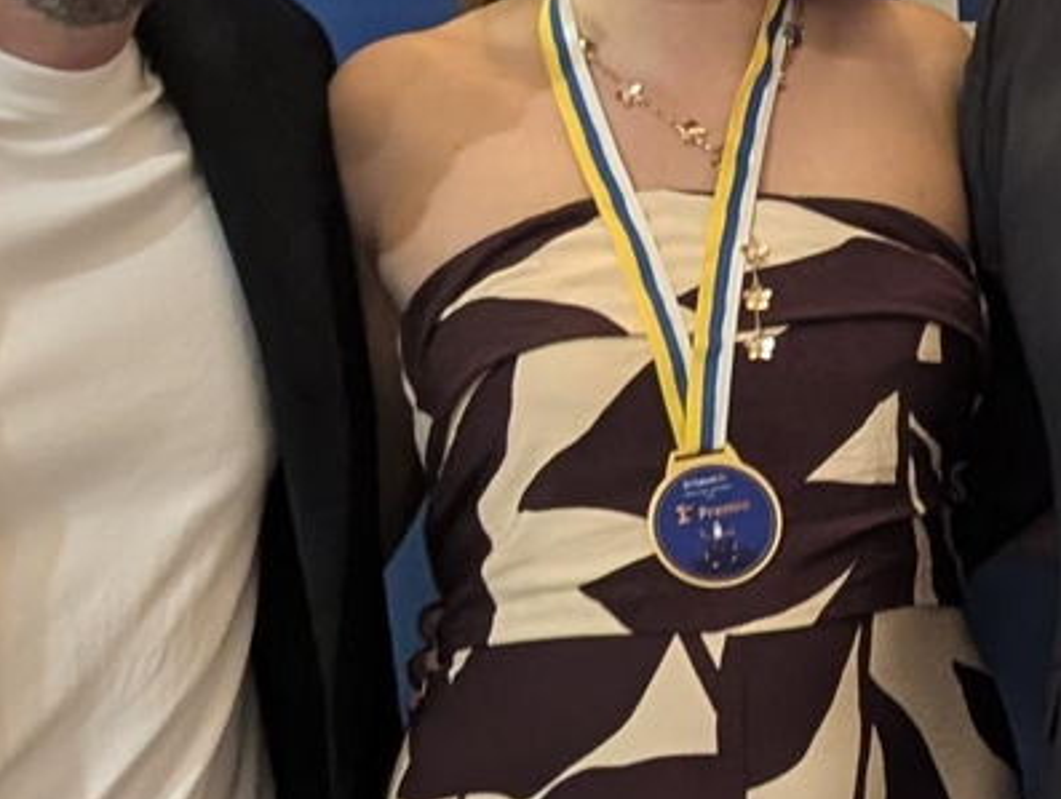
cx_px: 1812
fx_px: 3714
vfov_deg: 12.3
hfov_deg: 14.6
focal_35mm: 121
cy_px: 494
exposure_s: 1/50
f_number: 1.68
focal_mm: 6.9
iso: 751
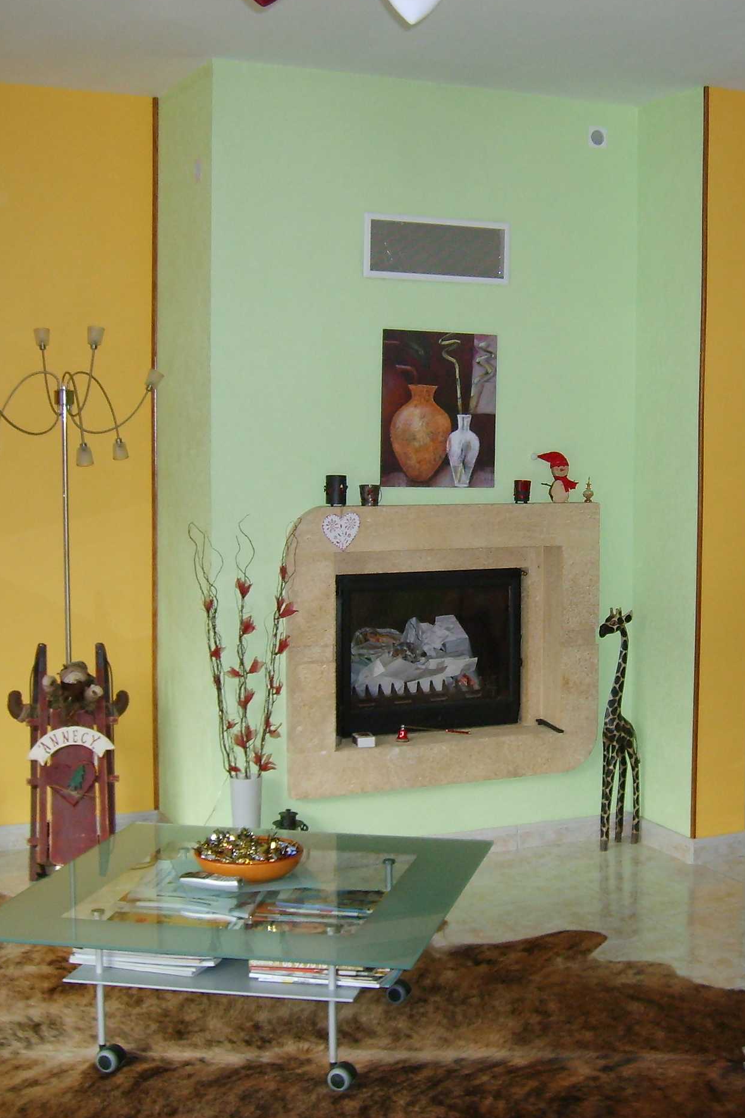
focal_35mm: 49
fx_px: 1521
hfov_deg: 27.1
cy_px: 556
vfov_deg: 40.3
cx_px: 566
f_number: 2.8
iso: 133
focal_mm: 5.8
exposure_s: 1/30
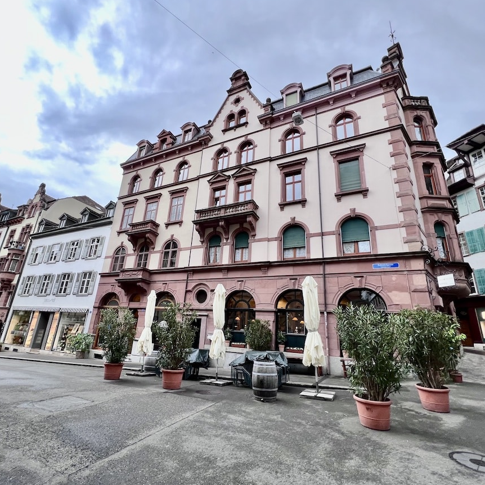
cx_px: 222
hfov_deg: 87.2
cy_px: 245
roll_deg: -5.8
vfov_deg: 87.4
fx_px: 254
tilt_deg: +19.8
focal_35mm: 16
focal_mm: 1.57
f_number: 1.8
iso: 80
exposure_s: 1/99
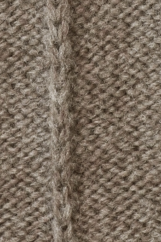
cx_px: 83
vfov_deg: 7.7
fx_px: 1766
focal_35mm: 263
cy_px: -92
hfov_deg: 5.2
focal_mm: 32
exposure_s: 1/60
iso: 320
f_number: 6.3
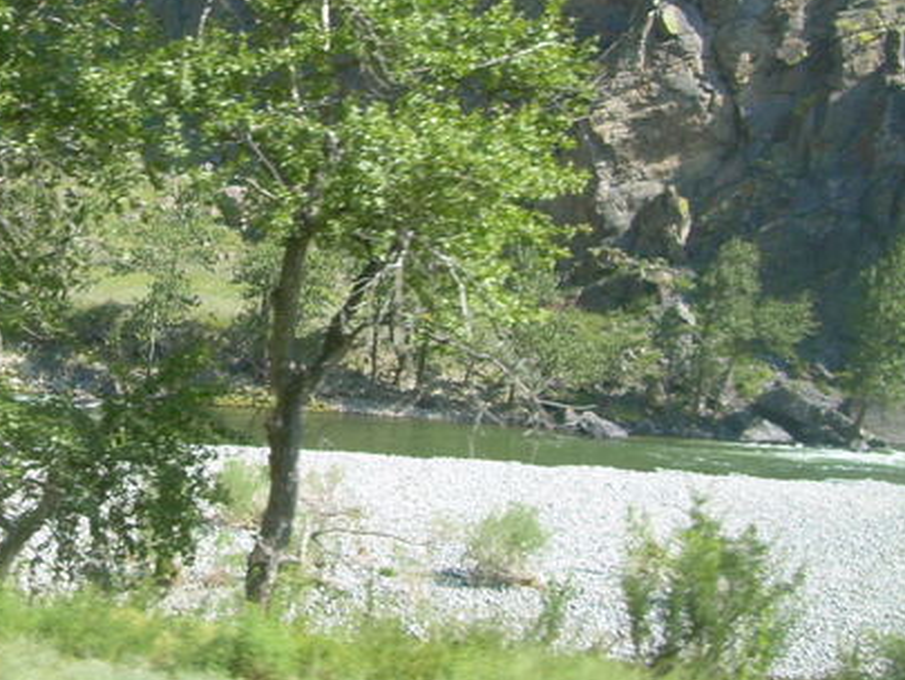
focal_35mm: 76
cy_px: 193
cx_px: 141
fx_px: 1988
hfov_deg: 25.1
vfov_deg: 19.3
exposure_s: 1/149
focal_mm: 7.2
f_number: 4.8
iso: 50
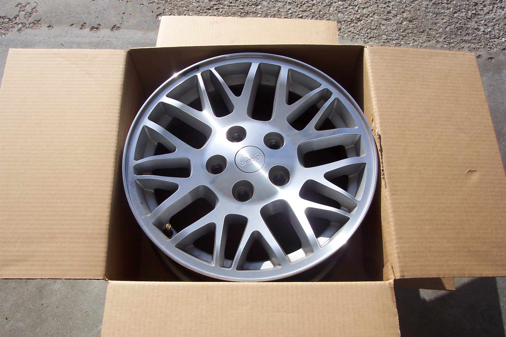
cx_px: 253
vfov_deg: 35.1
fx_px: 534
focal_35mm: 38
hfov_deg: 50.7
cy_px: 168
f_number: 4.8
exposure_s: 1/700
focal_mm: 8
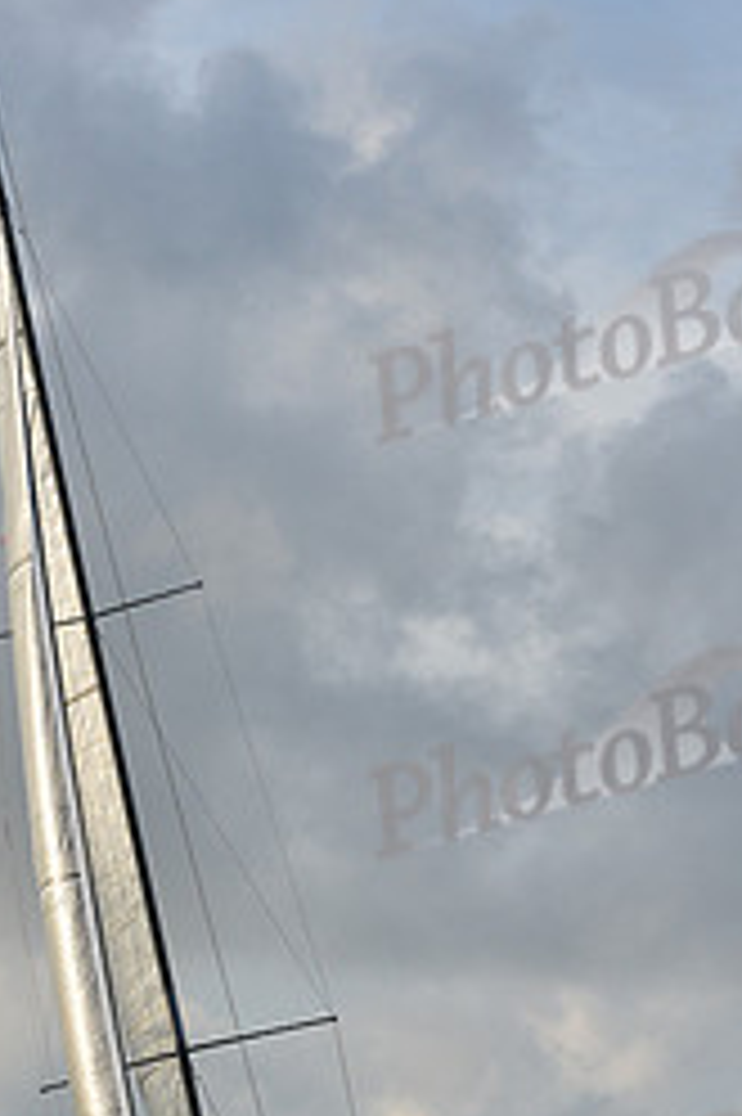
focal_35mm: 164
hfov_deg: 8.3
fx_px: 5077
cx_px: 137
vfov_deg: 12.4
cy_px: 1040
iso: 320
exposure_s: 1/800
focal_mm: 70
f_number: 9
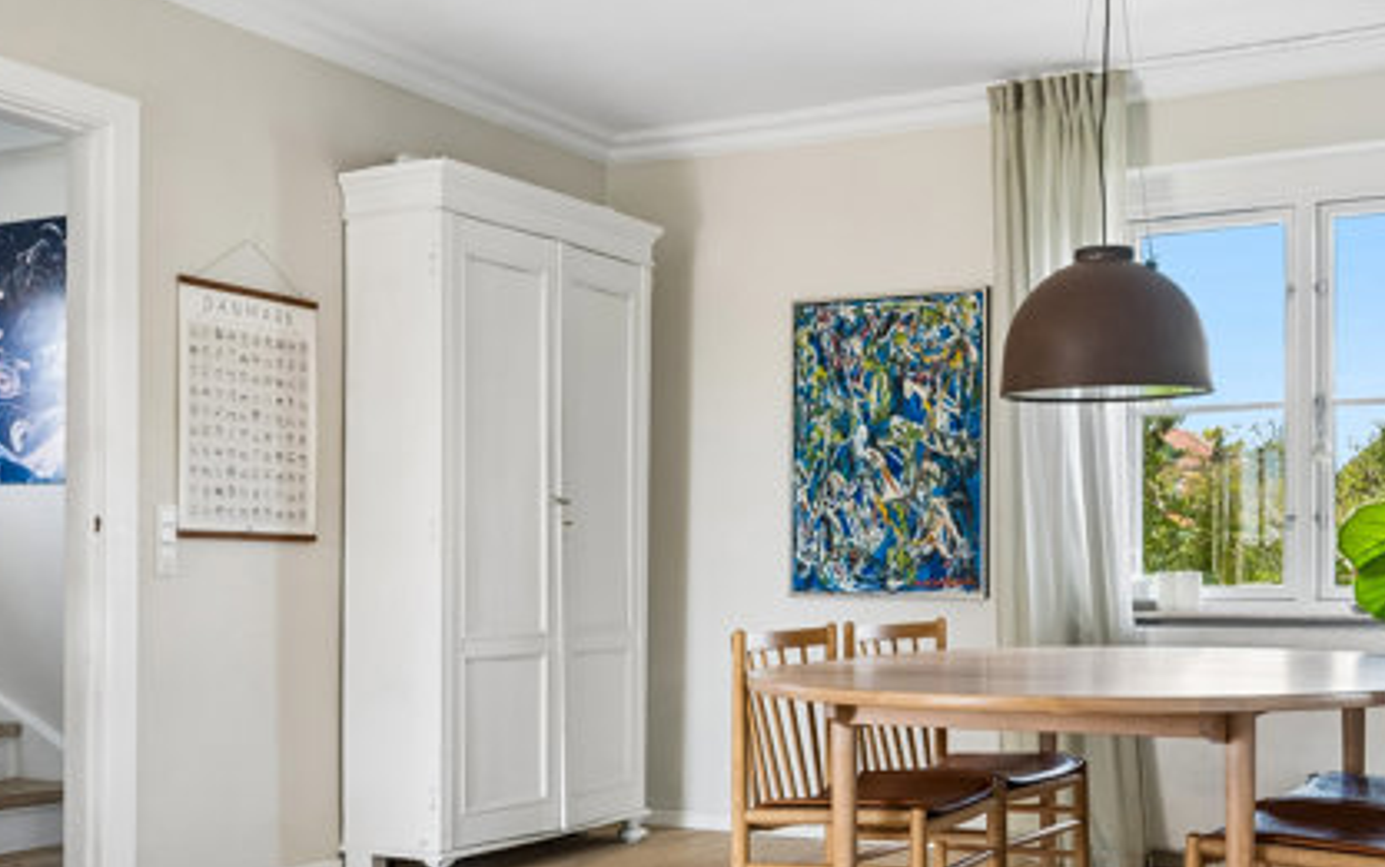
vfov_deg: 29.6
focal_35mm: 43
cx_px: 827
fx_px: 1624
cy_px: 593
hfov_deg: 46.0
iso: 400
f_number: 6.3
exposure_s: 1/30
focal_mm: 22
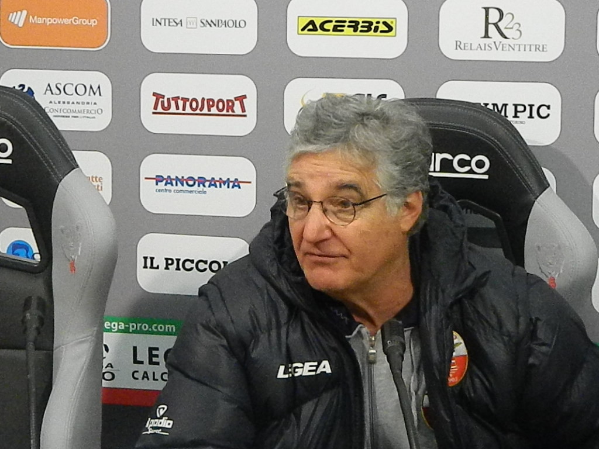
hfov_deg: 13.2
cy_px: 224
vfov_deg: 9.9
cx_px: 300
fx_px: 2596
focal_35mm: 150
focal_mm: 27
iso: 1800
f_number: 4.9
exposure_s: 1/60
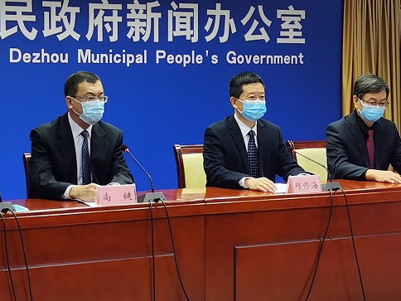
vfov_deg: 15.5
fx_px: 1101
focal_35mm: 95
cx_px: 191
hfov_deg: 20.6
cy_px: 107
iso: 80
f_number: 1.8
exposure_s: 1/100
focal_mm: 5.58
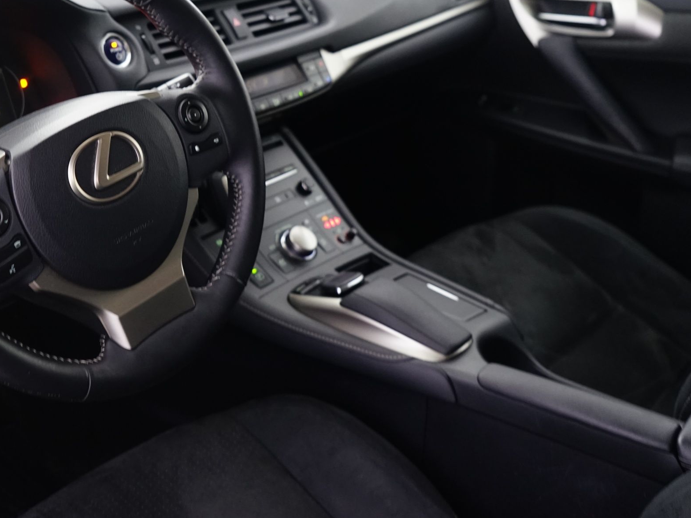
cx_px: 165
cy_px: 157
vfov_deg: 31.2
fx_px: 918
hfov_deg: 40.0
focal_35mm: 46
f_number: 4
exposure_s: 1/10
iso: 1600
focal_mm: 30
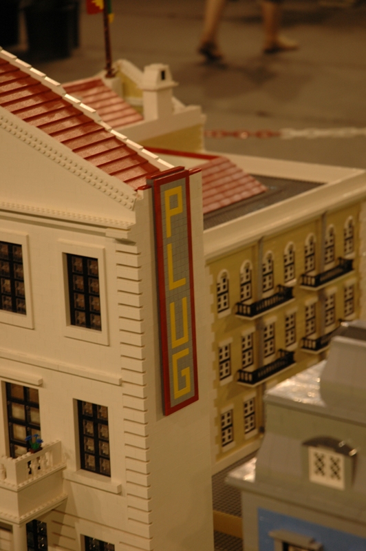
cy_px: 276
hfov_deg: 13.0
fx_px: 1604
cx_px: 183
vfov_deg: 19.5
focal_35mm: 105
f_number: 4.5
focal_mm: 70
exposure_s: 1/80
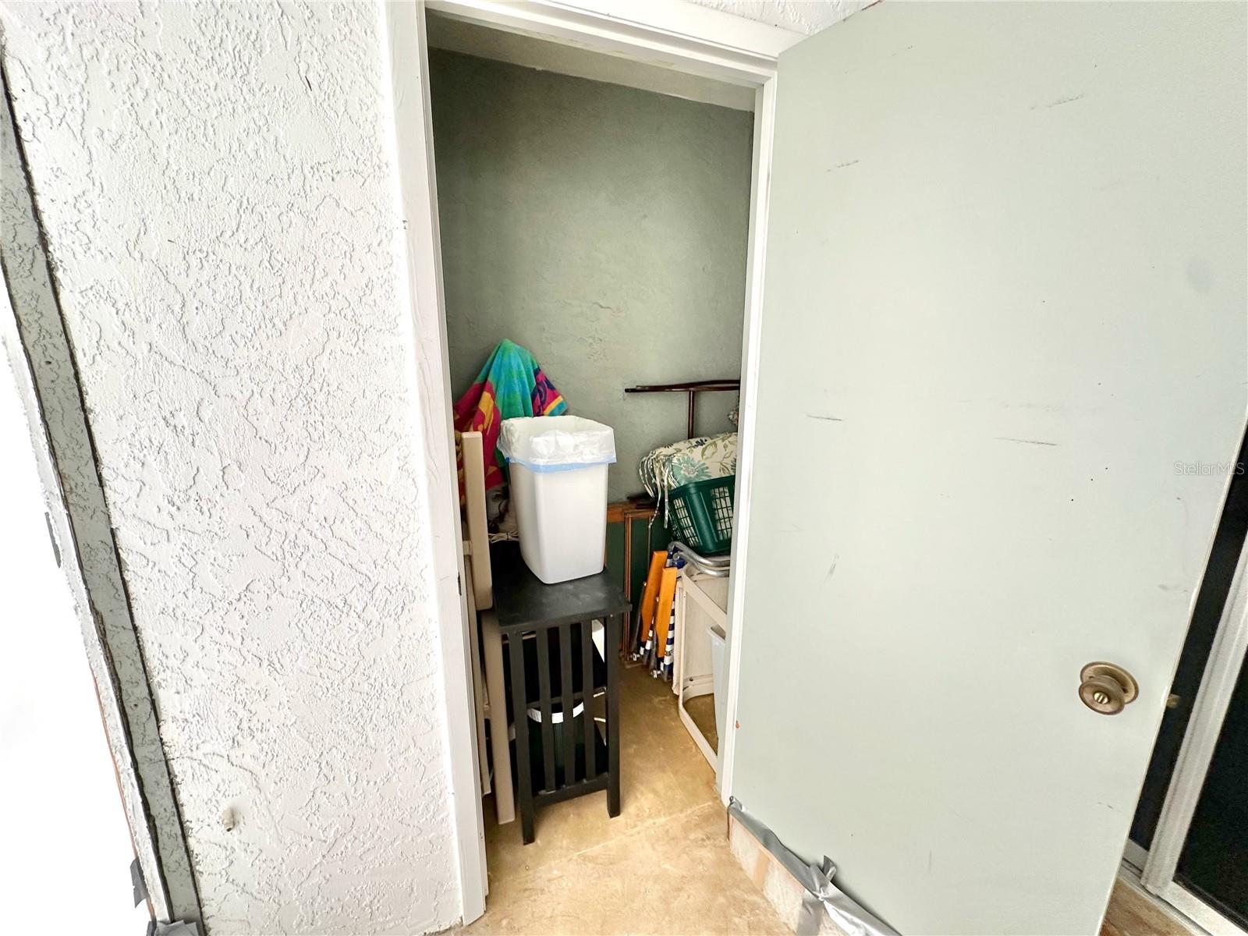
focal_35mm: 14
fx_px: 505
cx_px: 624
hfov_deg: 102.1
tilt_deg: -13.1
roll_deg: -0.1
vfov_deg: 85.7
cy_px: 468
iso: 160
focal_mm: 2.22
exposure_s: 1/99
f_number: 2.2
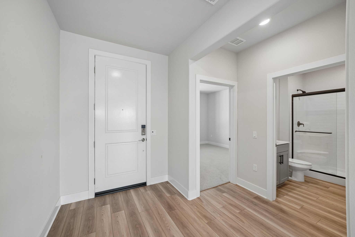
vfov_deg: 81.2
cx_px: 178
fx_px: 138
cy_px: 118
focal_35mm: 14
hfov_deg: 104.3
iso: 400
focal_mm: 14
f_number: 8
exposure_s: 1/20
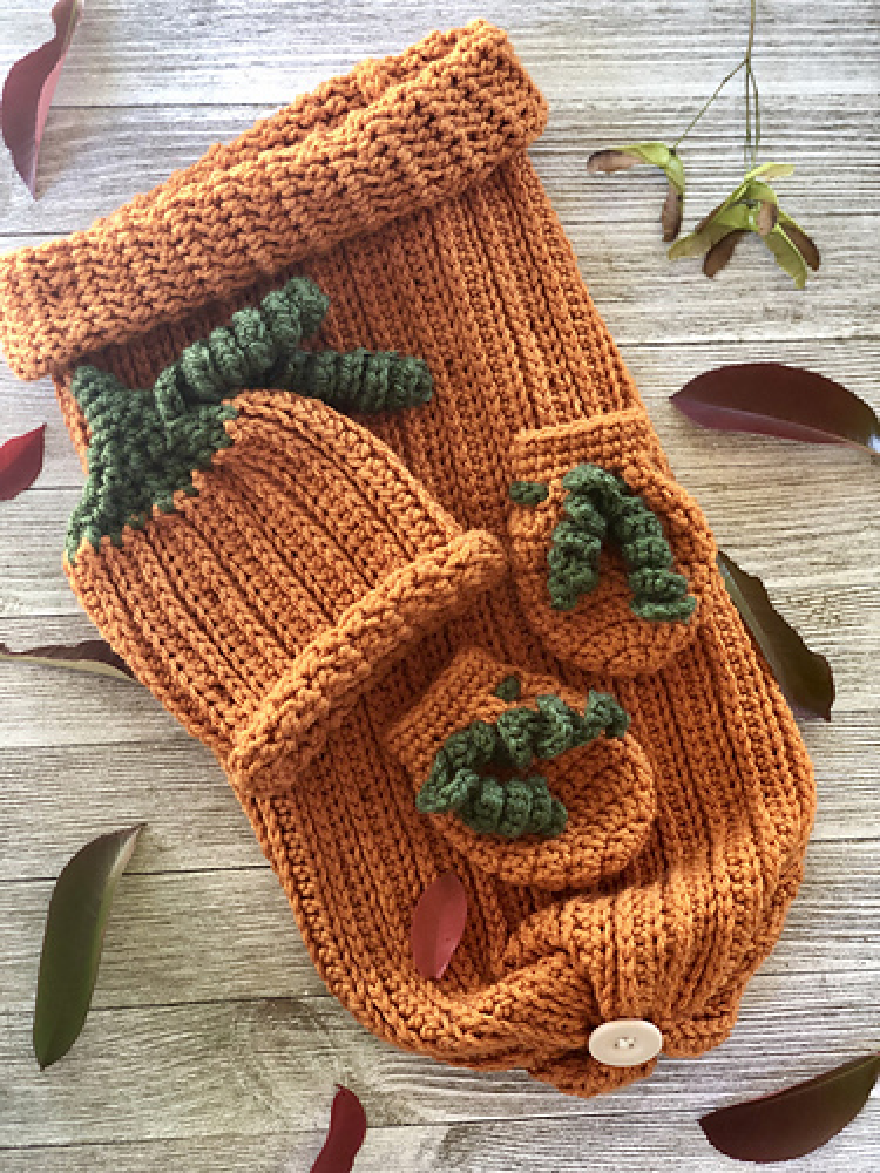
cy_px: 586
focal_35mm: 52
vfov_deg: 36.8
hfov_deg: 28.0
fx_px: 1763
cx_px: 440
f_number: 2.4
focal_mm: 6
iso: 50
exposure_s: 1/60
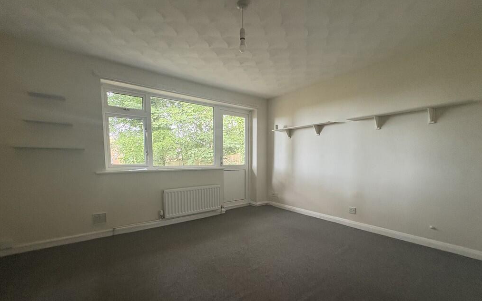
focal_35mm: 15
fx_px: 197
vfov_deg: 74.2
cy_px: 175
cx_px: 243
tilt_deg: -4.9
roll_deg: -1.4
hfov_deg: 101.5
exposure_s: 1/60
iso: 250
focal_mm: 2.22
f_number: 2.2
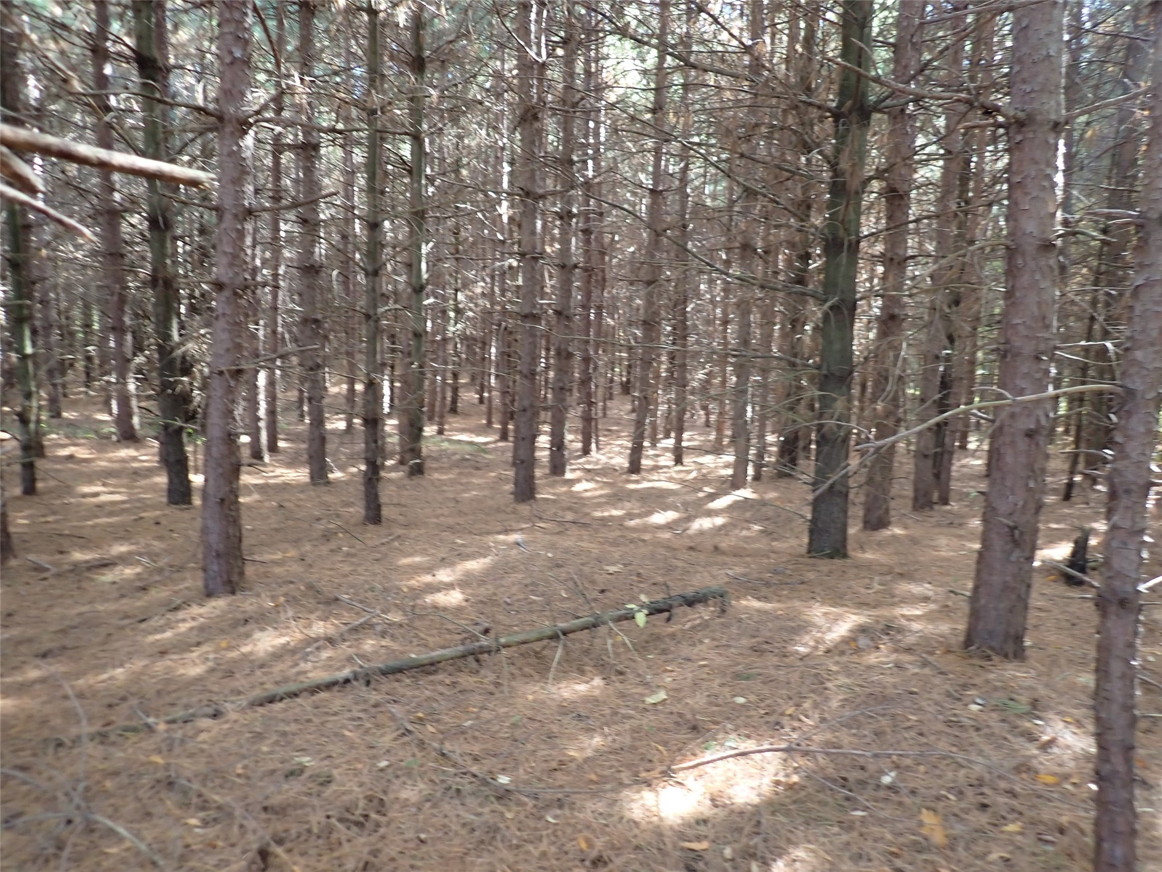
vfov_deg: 54.9
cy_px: 436
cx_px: 581
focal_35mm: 25
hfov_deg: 69.4
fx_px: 839
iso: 200
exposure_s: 1/50
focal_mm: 4.5
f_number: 2
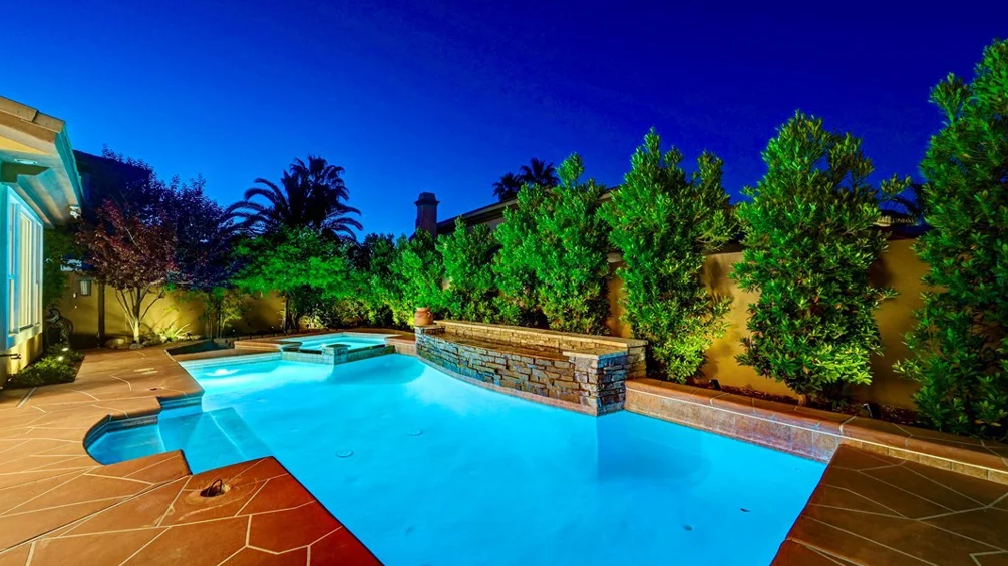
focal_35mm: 16
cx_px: 495
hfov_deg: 99.4
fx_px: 428
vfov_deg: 67.1
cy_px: 280
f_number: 10
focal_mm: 15
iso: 800
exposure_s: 1/2.5
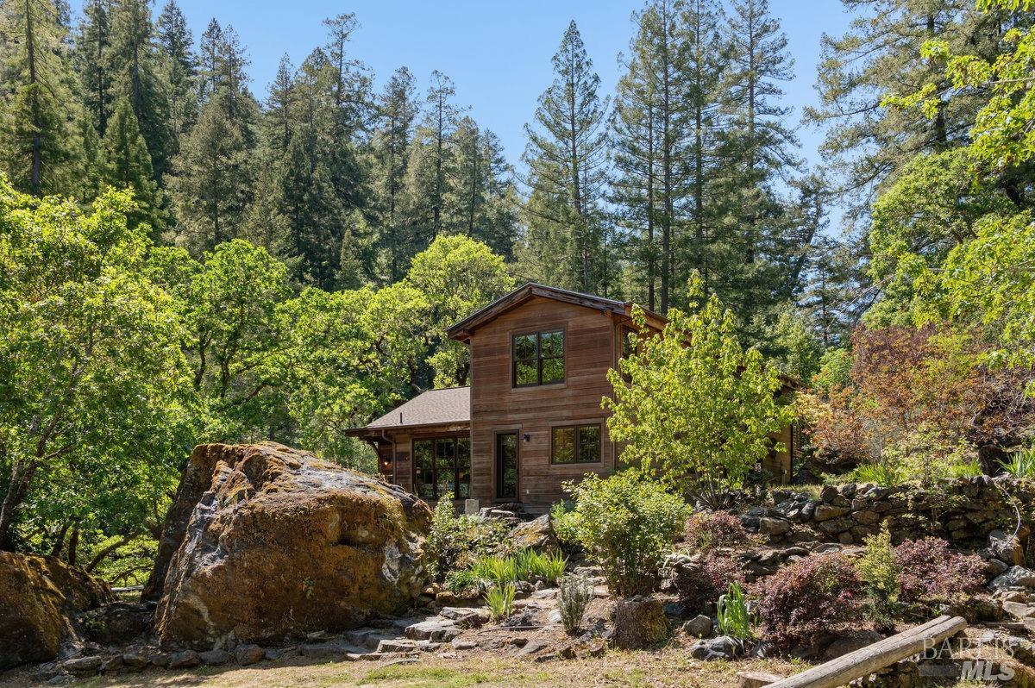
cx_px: 518
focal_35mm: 32
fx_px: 934
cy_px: 344
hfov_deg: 58.0
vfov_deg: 40.5
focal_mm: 32.5
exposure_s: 1/320
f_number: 9
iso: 400
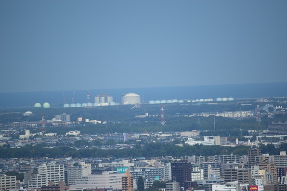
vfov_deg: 3.0
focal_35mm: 453
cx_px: 144
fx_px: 3610
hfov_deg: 4.6
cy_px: 95
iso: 320
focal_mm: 300
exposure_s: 1/2000
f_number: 5.6
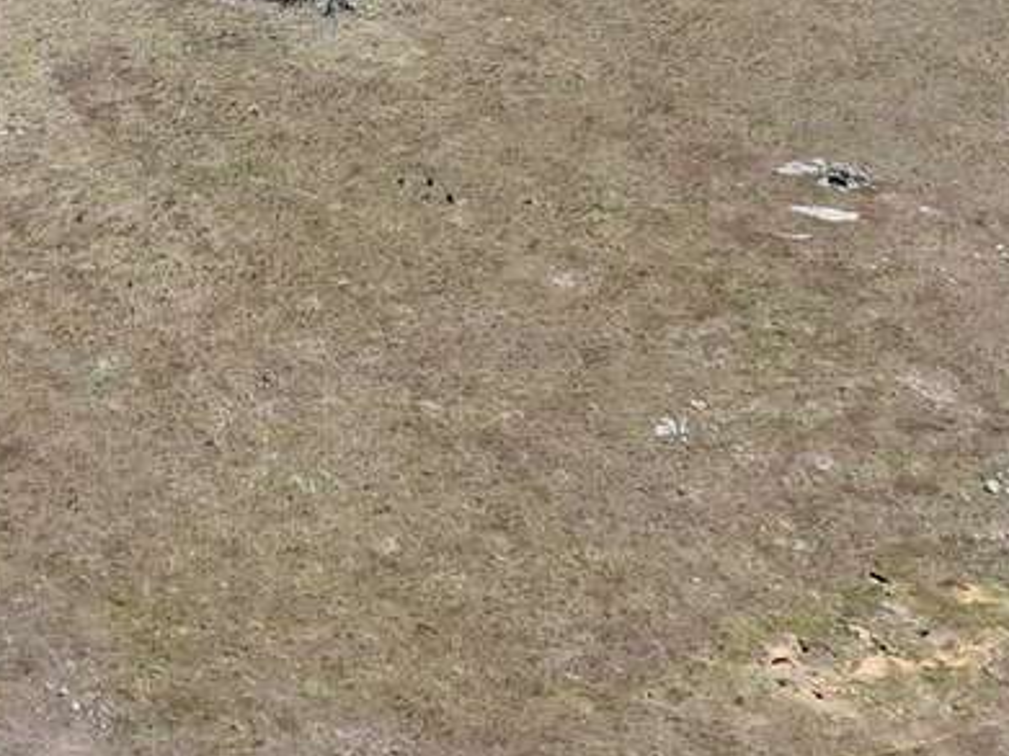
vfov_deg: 12.4
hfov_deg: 16.4
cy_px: -45
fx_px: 3438
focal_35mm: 118
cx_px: 49
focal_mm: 12.29
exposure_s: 1/1600
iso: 100
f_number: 2.8
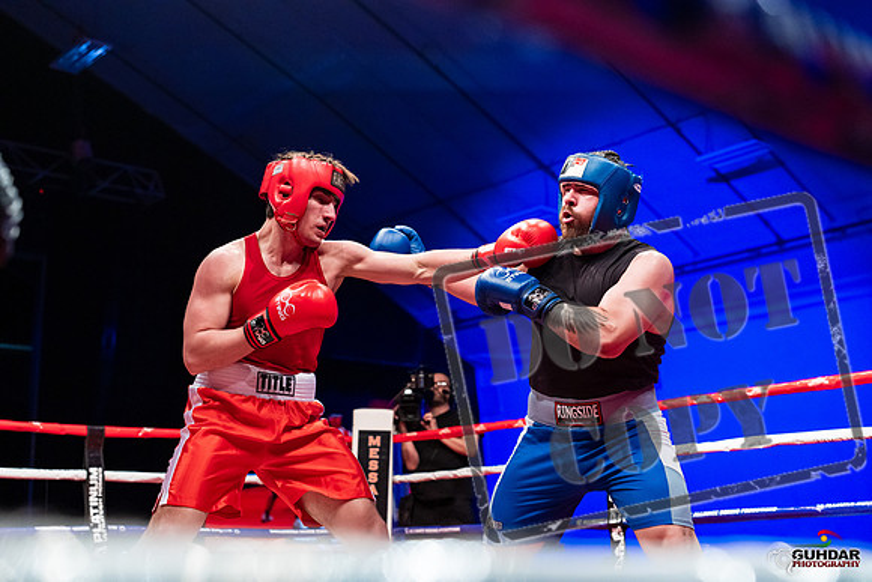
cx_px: 436
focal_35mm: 50
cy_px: 291
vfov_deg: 27.0
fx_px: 1211
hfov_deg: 39.6
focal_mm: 50
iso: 4000
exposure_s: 1/1000
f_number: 3.2
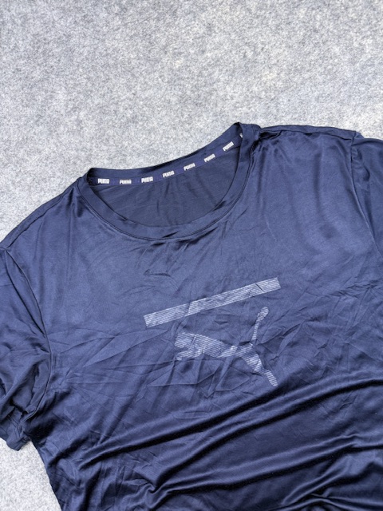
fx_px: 354
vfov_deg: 71.6
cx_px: 192
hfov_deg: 56.8
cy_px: 256
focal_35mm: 24
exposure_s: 1/100
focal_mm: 6.76
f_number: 1.78
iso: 160
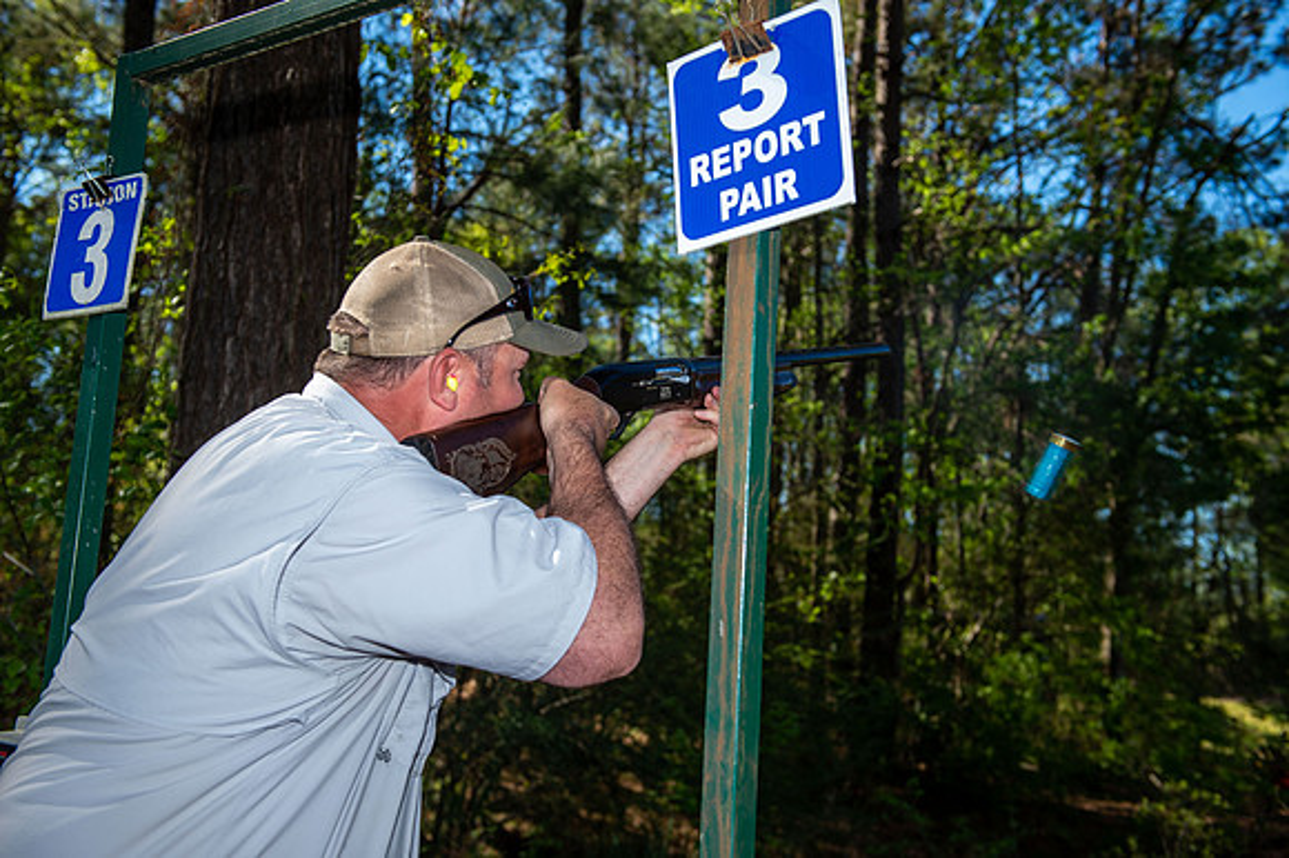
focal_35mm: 40
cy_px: 429
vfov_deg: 33.4
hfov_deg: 48.5
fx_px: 1431
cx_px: 644
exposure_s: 1/250
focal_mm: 40
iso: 50
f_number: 5
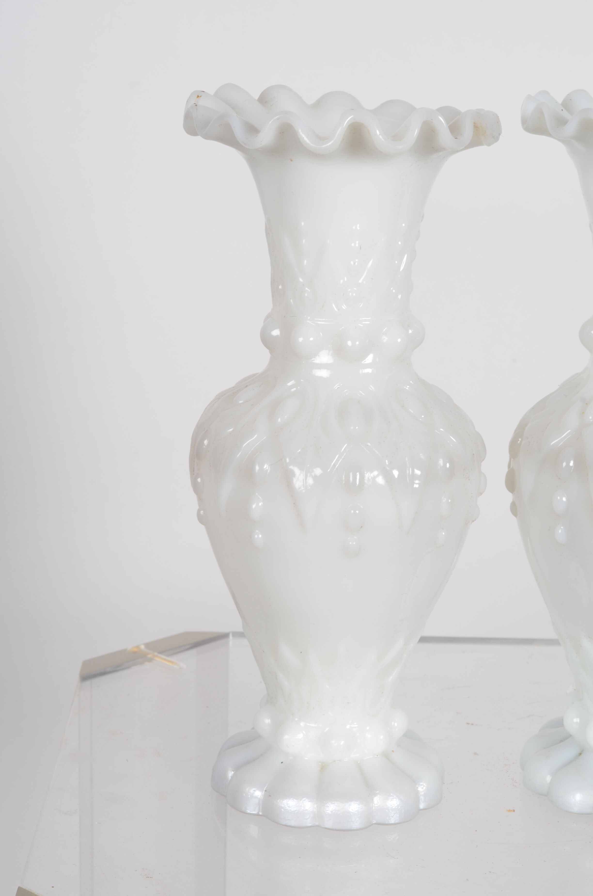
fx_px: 1861
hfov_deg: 18.1
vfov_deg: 27.0
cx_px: 296
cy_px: 448
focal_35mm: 75
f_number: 14
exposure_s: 1/125
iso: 100
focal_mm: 50
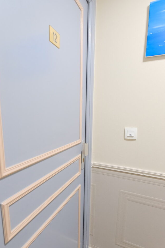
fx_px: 138
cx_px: 74
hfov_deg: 61.8
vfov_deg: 83.6
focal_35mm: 20
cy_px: 139
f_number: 4
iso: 2500
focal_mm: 10
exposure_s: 1/15
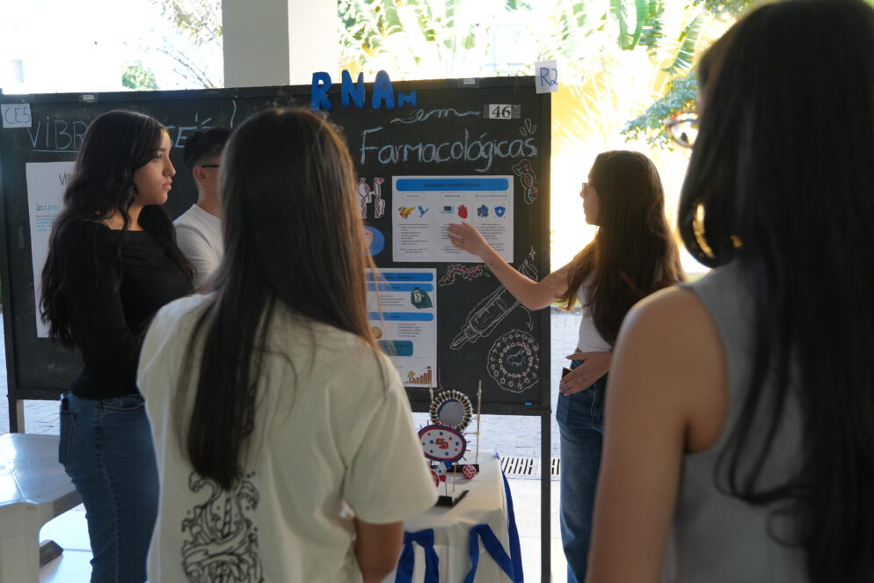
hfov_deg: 55.8
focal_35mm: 34
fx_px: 826
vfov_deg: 38.9
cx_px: 428
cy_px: 287
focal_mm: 22
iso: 400
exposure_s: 1/200
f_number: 2.8
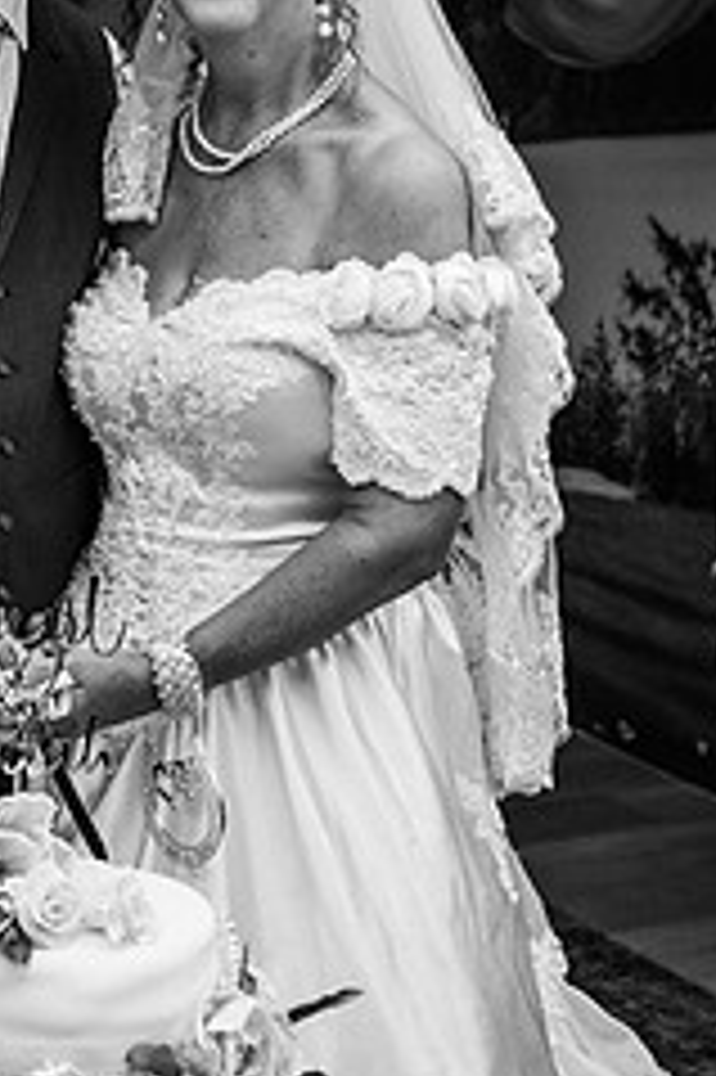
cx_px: 146
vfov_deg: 30.5
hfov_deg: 20.4
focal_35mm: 66
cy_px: 464
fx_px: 1972
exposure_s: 1/800
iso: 100
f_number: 4
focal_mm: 35
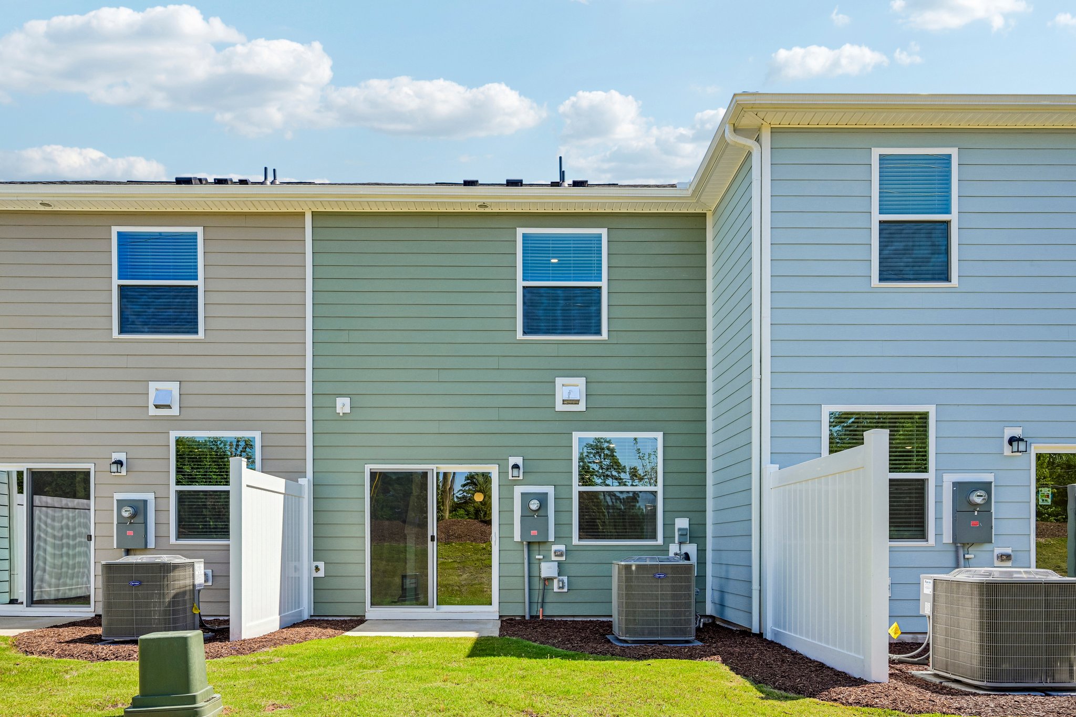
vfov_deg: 55.1
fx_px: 687
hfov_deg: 76.1
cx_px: 538
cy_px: 358
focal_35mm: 23
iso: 100
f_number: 8
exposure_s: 1/160
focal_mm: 23
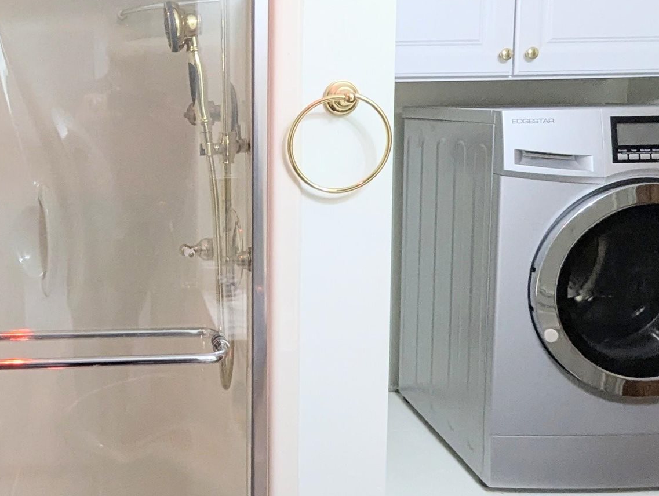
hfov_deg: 50.0
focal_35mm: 35
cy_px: 172
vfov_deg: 40.4
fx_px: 667
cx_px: 150
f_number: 2.2
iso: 292
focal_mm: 1.95
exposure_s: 1/120
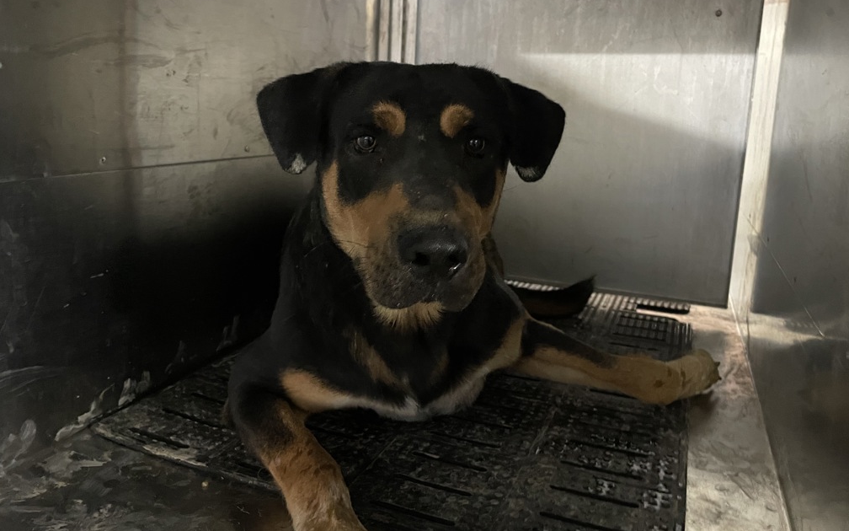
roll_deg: -2.1
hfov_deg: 66.5
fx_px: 648
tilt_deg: -10.4
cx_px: 430
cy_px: 225
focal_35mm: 28
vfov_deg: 44.4
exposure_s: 1/24
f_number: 1.6
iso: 800
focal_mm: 4.2
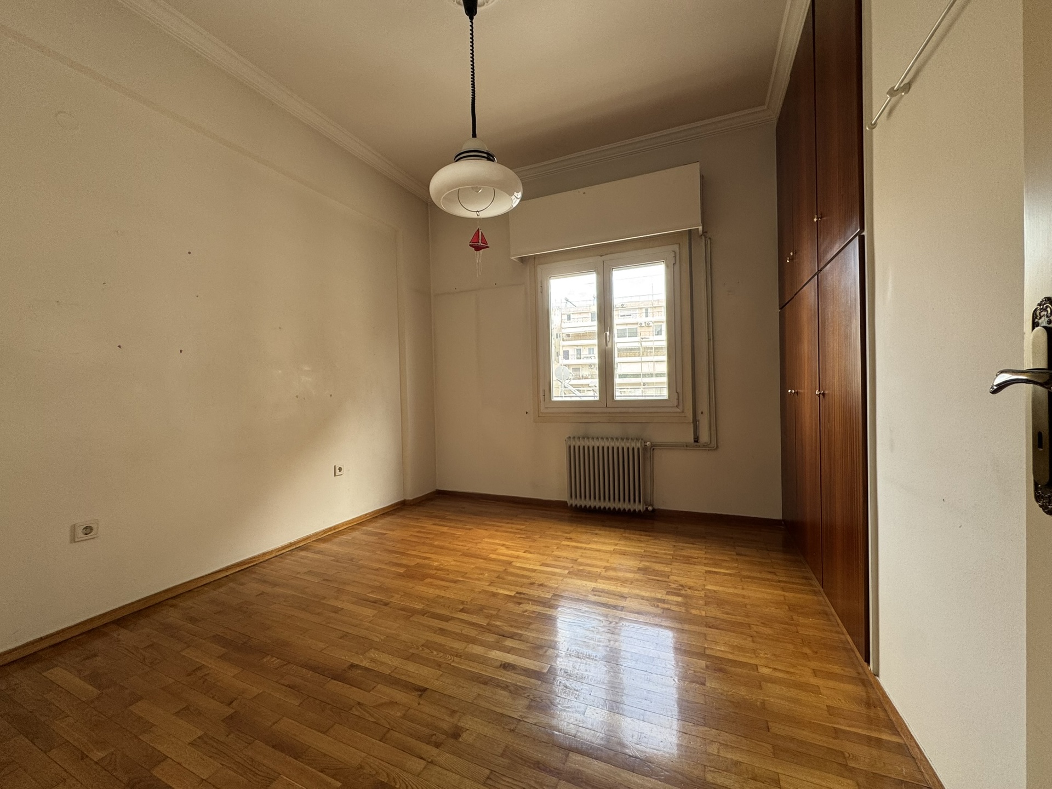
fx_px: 425
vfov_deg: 85.7
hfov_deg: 102.1
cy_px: 394
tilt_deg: -0.1
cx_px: 526
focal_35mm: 14
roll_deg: +1.7
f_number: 2.2
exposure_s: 1/99
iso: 100
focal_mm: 2.22
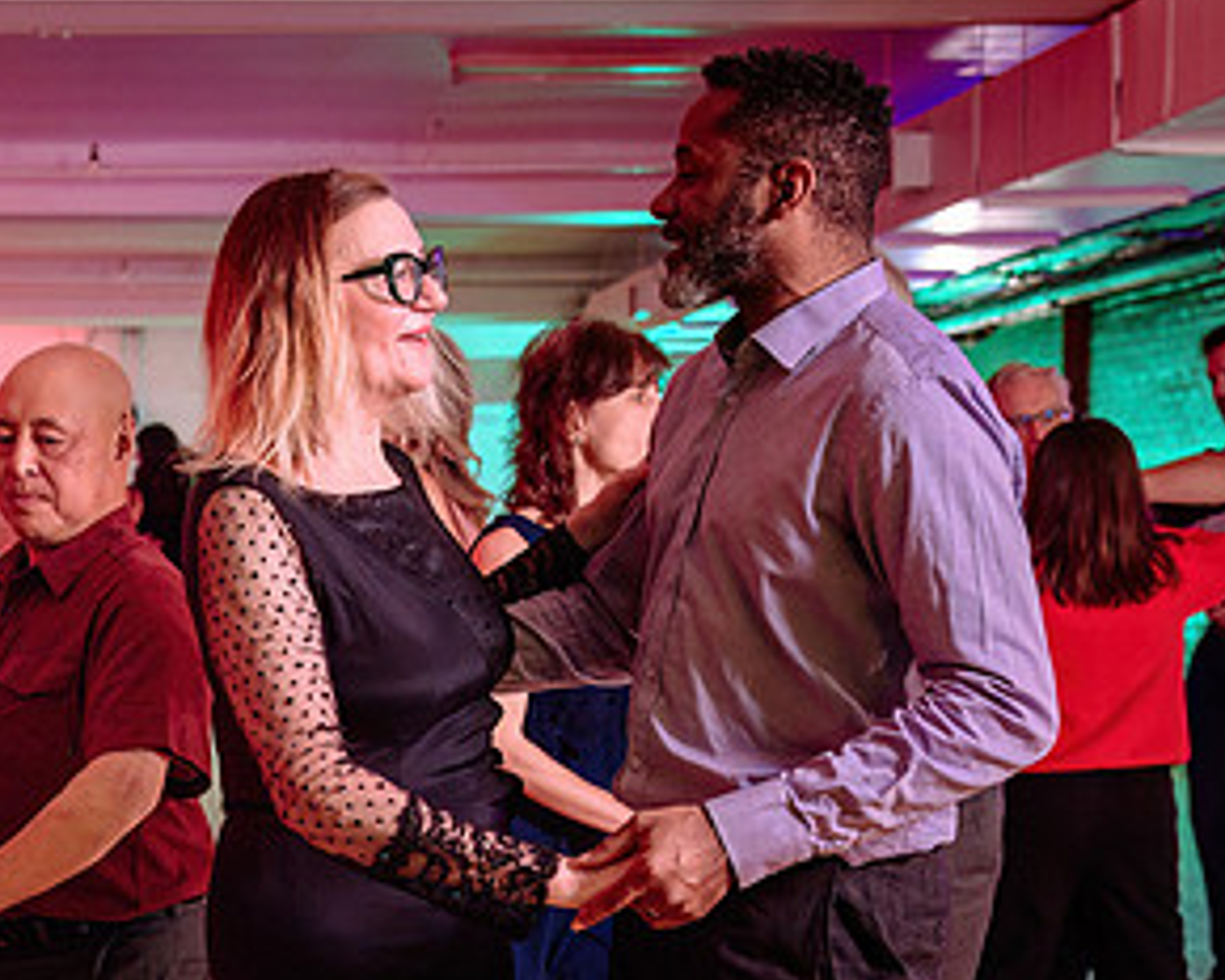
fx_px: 2792
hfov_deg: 24.2
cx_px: 182
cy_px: 710
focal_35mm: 77
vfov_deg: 19.8
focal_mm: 36
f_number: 3.5
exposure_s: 1/125
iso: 1000
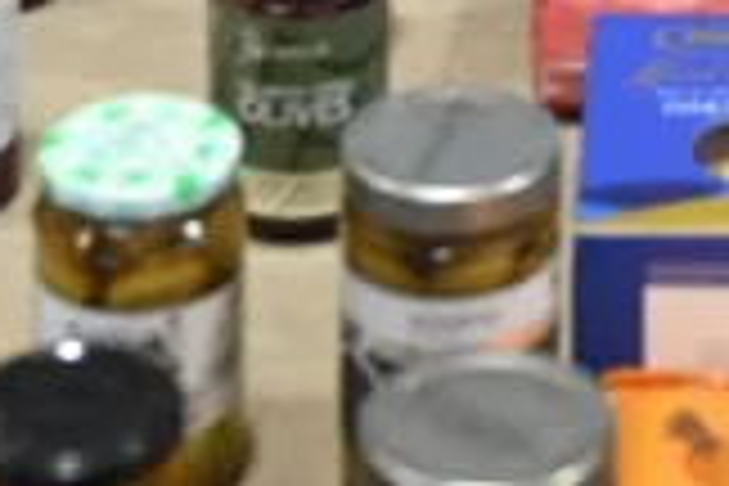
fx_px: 3078
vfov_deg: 7.8
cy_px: -988
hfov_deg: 13.4
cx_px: 621
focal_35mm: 152
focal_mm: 24
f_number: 2.8
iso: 640
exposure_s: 1/320
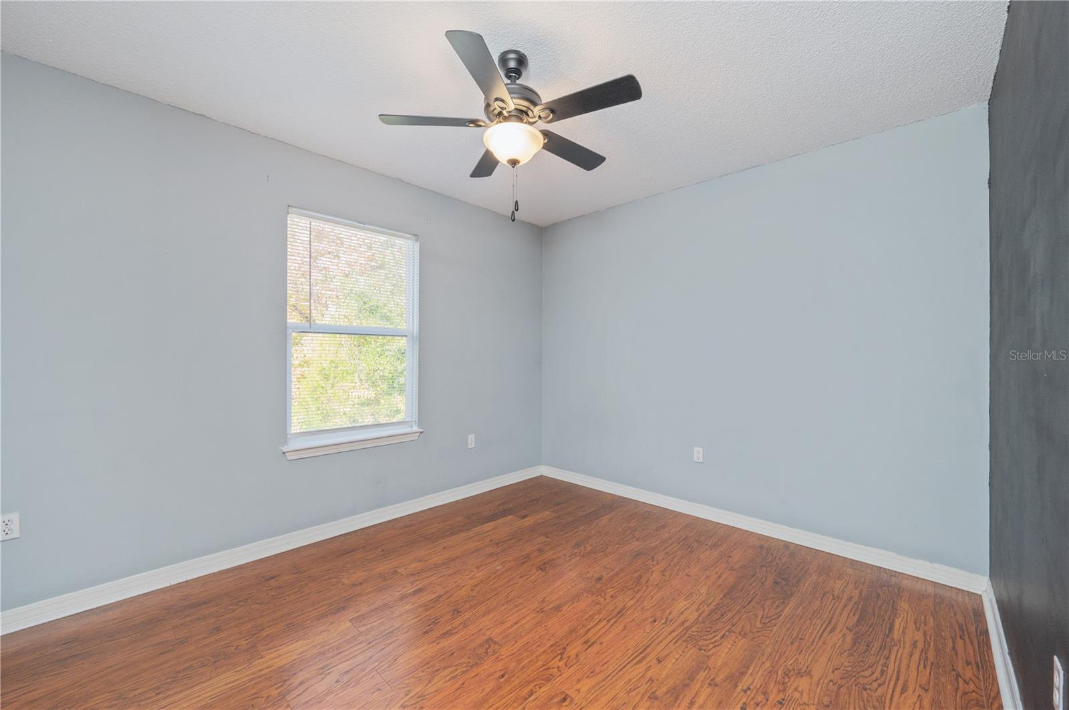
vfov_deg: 81.1
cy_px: 355
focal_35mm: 14
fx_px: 415
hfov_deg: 104.3
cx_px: 534
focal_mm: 14
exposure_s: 1/50
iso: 640
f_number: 9
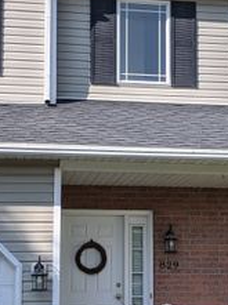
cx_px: 146
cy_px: 164
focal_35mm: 94
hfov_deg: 15.7
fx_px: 828
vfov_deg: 20.9
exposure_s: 1/1805
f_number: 1.8
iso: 57
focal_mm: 4.44
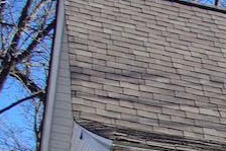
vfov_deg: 7.7
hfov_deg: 10.8
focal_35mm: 166
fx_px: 1041
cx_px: 517
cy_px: 347
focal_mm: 21.25
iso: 200
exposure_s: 1/250
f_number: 6.3
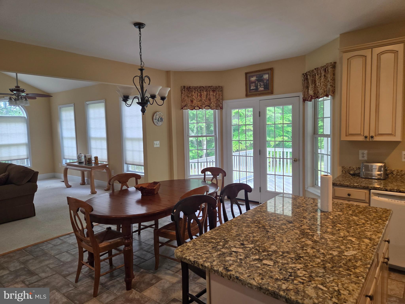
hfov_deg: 73.9
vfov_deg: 58.9
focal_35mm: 23
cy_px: 152
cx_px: 202
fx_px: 269
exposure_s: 1/120
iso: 125
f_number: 1.8
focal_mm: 5.4
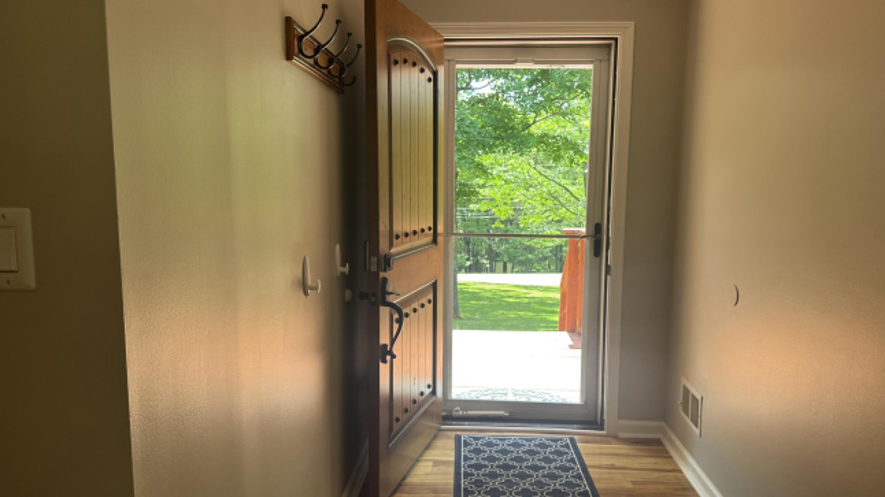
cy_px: 257
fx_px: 633
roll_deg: -0.4
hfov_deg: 69.9
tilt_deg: -6.8
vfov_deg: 42.9
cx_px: 449
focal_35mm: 27
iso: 64
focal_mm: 6.76
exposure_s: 1/121
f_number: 1.78
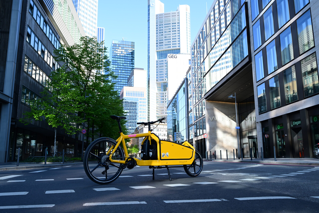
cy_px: 106
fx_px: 266
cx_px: 160
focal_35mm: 30
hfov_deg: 61.9
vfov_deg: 43.6
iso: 500
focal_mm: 30
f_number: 8
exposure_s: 1/250
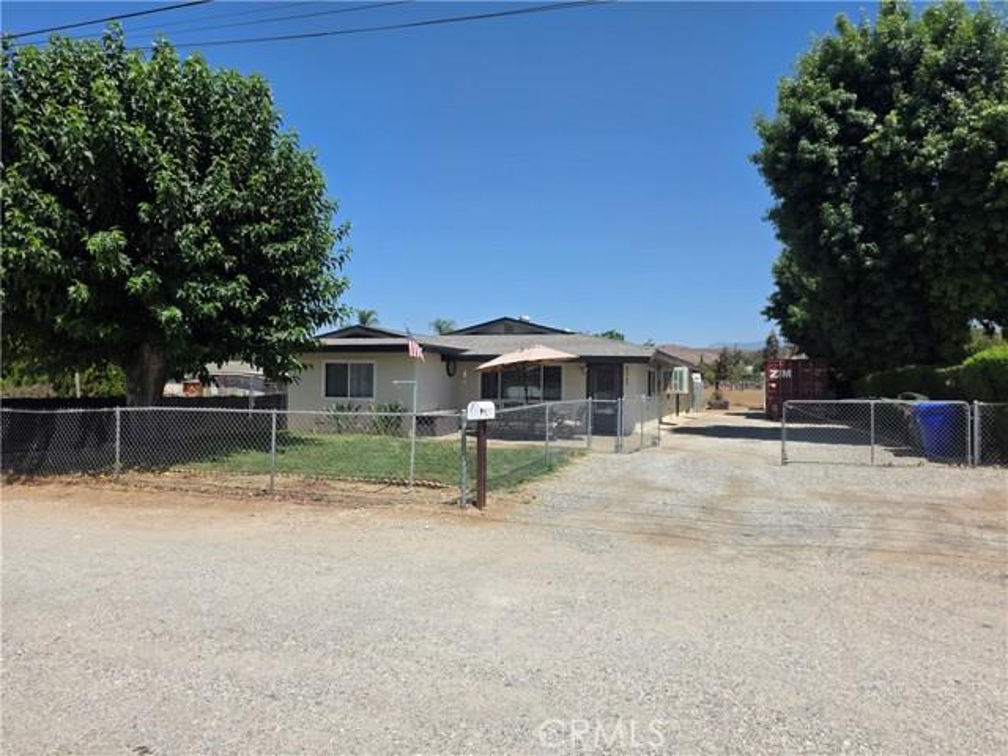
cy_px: 378
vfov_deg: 58.9
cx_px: 504
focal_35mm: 23
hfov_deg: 73.9
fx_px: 670
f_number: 1.7
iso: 80
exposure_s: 1/7944
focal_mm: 6.3
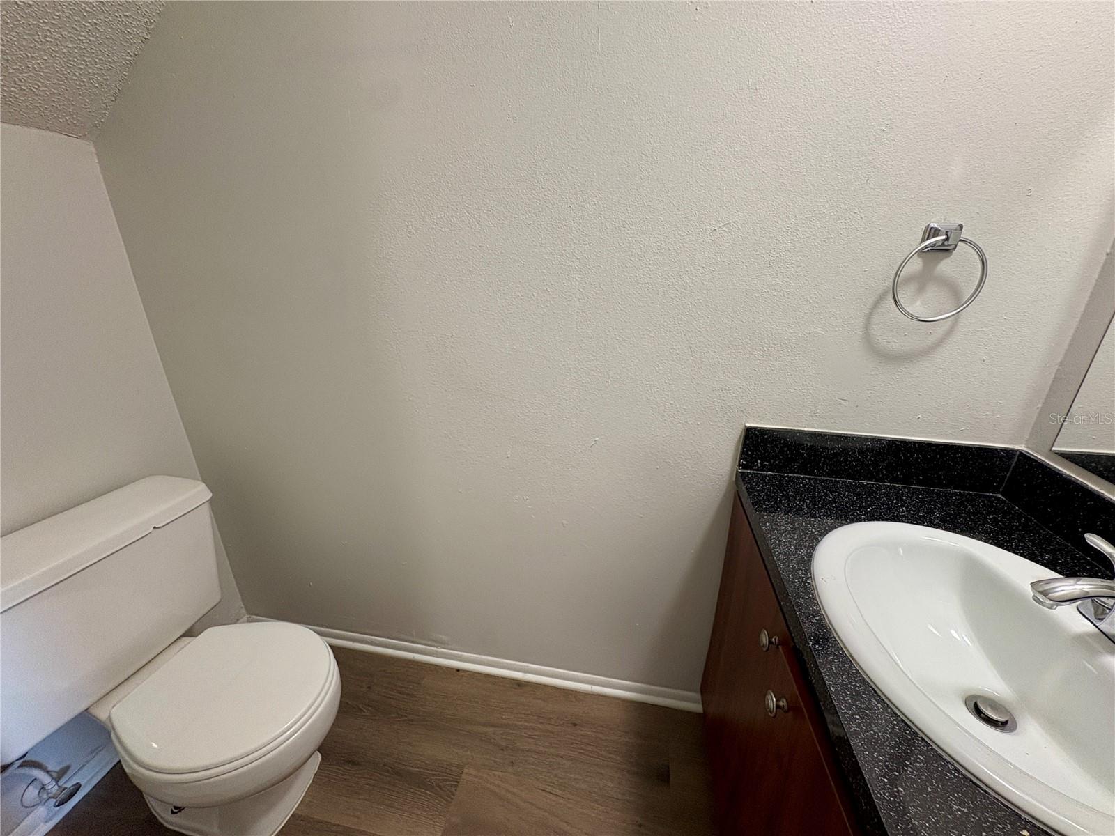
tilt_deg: -22.3
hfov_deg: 102.1
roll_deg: +0.7
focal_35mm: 14
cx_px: 558
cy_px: 418
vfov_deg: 85.7
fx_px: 451
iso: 160
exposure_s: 1/60
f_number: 2.2
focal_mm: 2.22
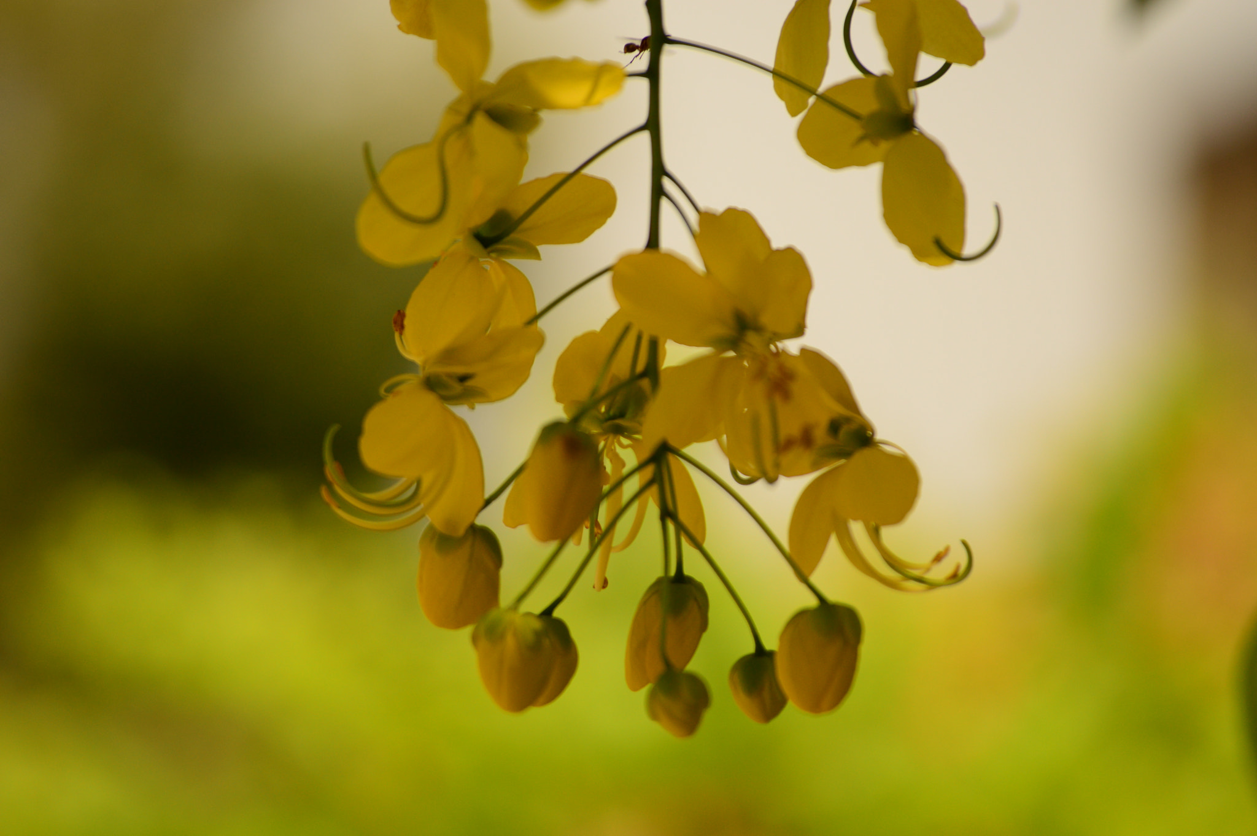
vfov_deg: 4.8
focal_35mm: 285
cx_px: 628
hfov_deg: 7.2
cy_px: 418
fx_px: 9943
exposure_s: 1/800
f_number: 5.6
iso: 200
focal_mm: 190
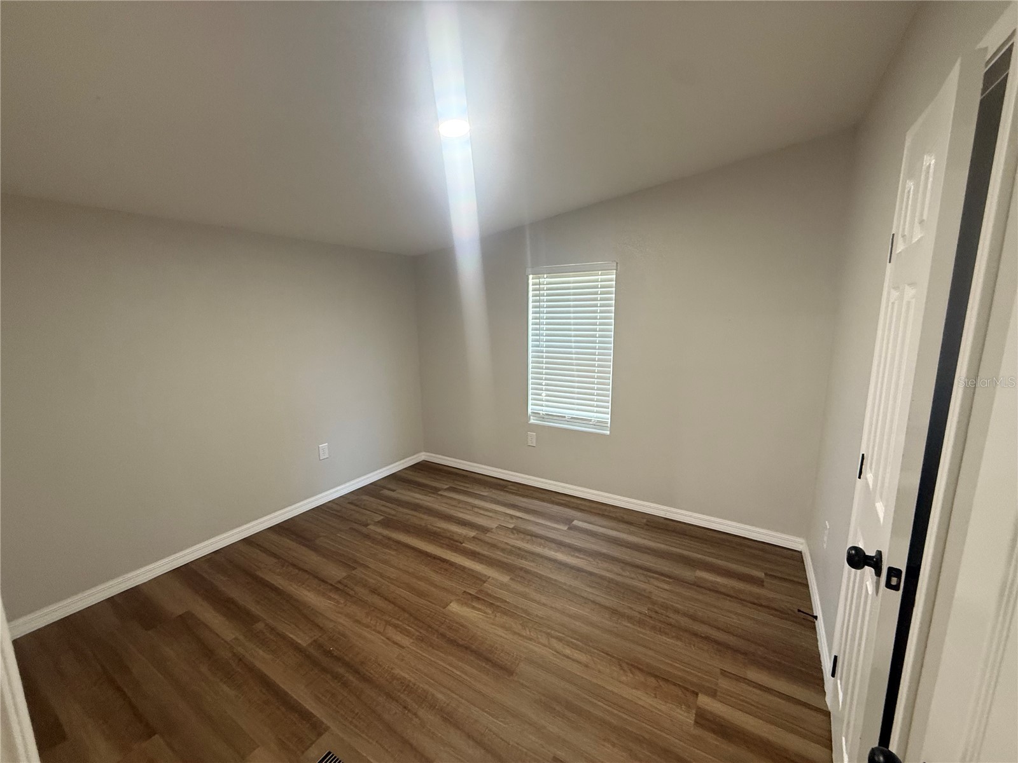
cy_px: 382
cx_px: 509
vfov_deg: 85.7
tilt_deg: -9.3
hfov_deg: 102.1
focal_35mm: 14
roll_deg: +0.2
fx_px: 412
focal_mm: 2.22
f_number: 2.2
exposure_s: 1/60
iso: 320
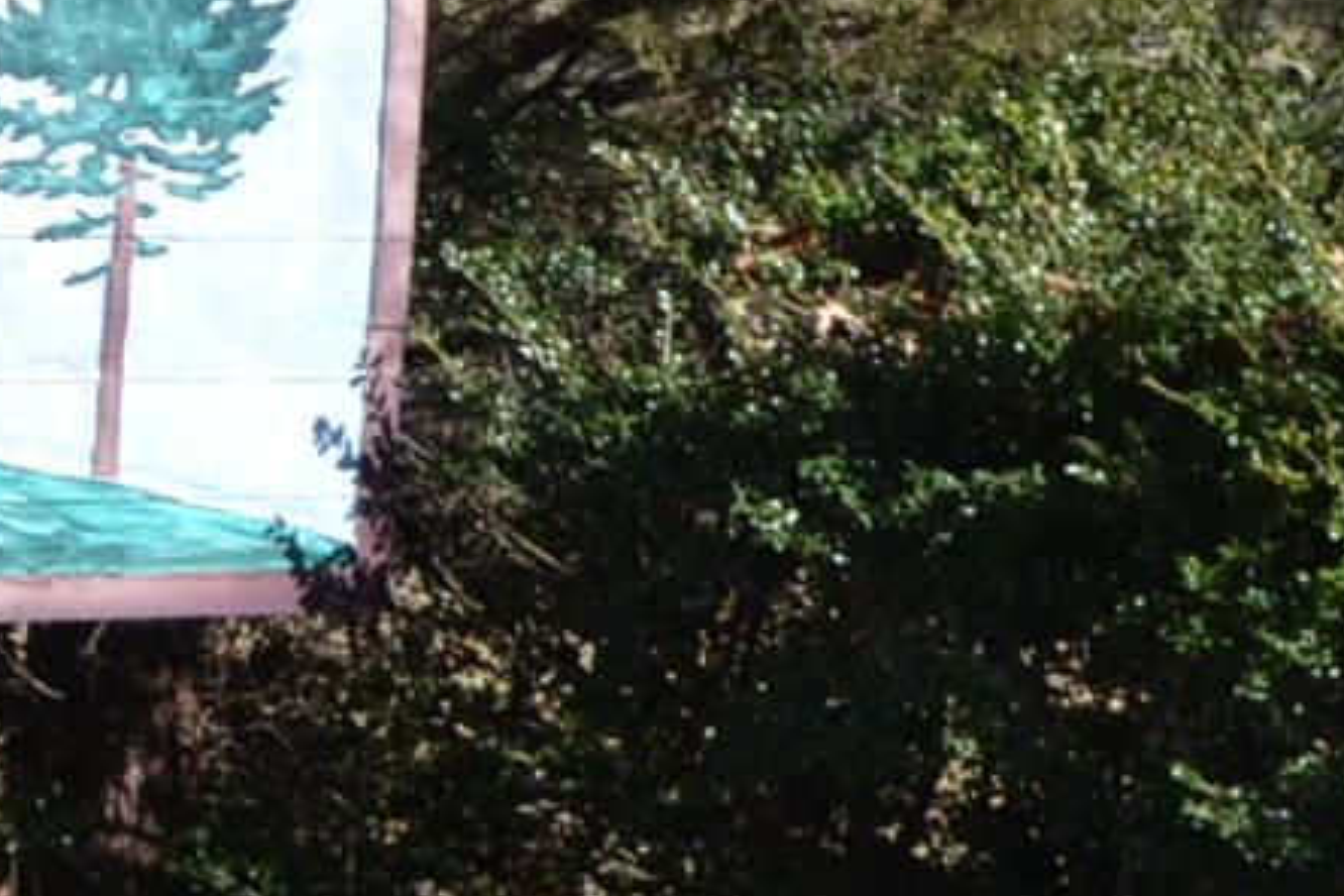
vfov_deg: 7.3
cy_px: 291
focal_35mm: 187
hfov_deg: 10.5
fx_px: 6981
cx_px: -893
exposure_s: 1/200
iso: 100
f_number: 7.1
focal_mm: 24
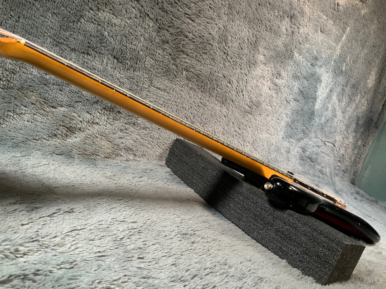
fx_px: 323
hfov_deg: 61.7
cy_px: 144
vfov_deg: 48.2
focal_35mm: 29
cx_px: 193
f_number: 1.8
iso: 64
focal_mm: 3
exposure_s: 1/78
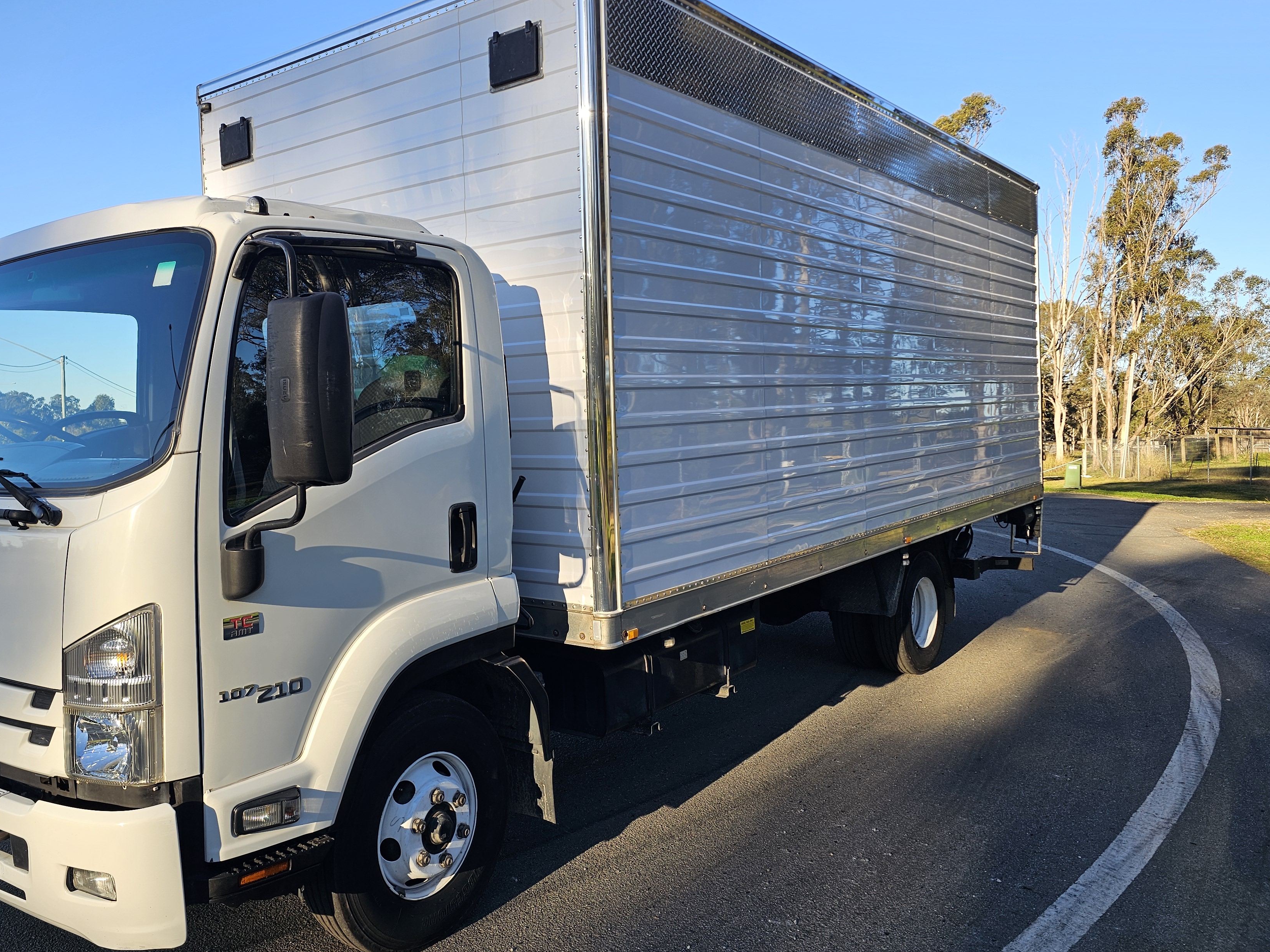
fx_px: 1027
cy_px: 449
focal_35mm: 28
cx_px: 511
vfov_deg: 49.7
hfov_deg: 62.9
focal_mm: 6.3
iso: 10
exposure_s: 1/223
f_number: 1.7
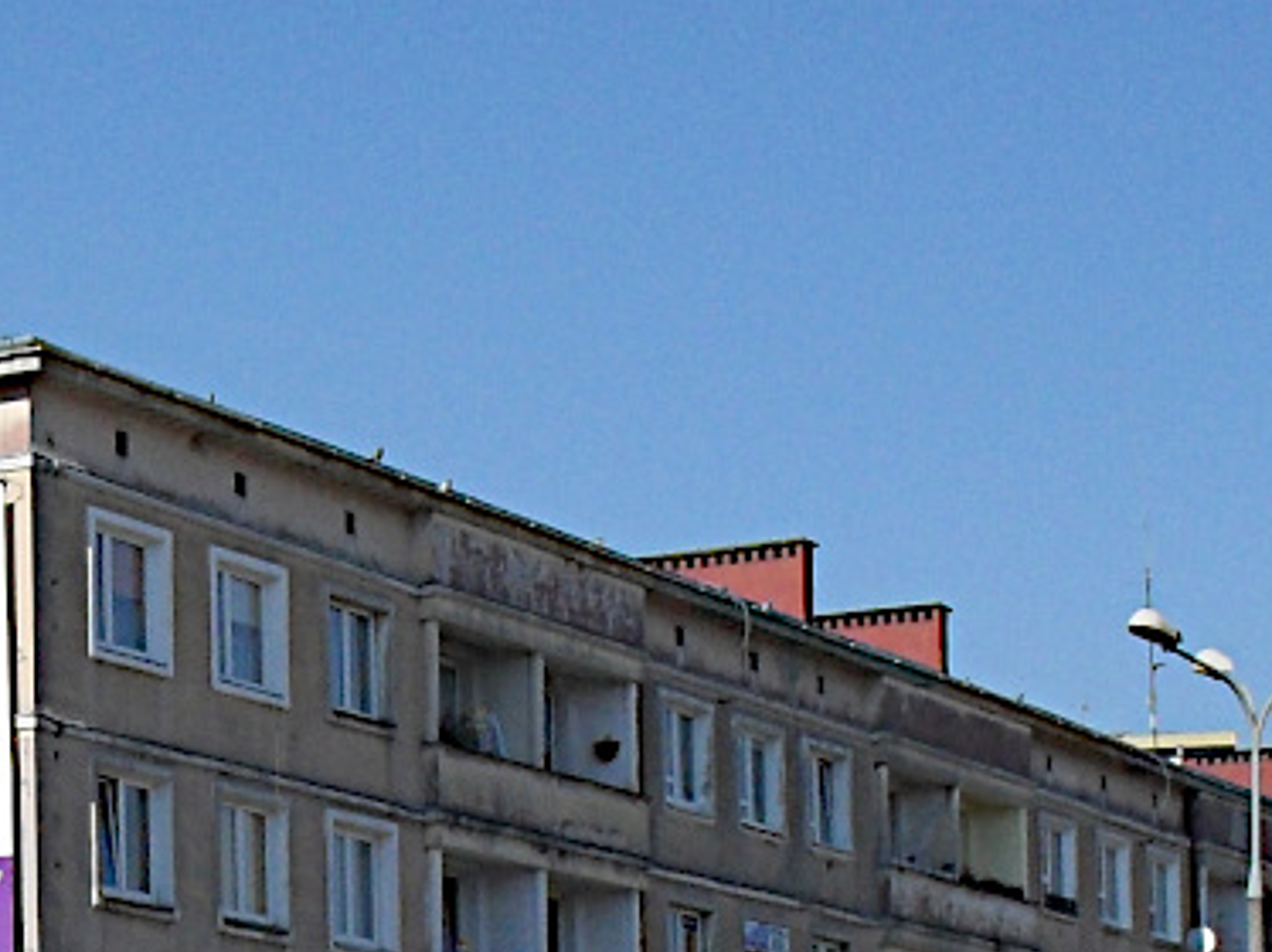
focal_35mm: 122
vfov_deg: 11.7
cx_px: -61
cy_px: 1333
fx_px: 4480
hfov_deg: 15.8
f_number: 8.3
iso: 80
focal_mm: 6.3
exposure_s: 1/250
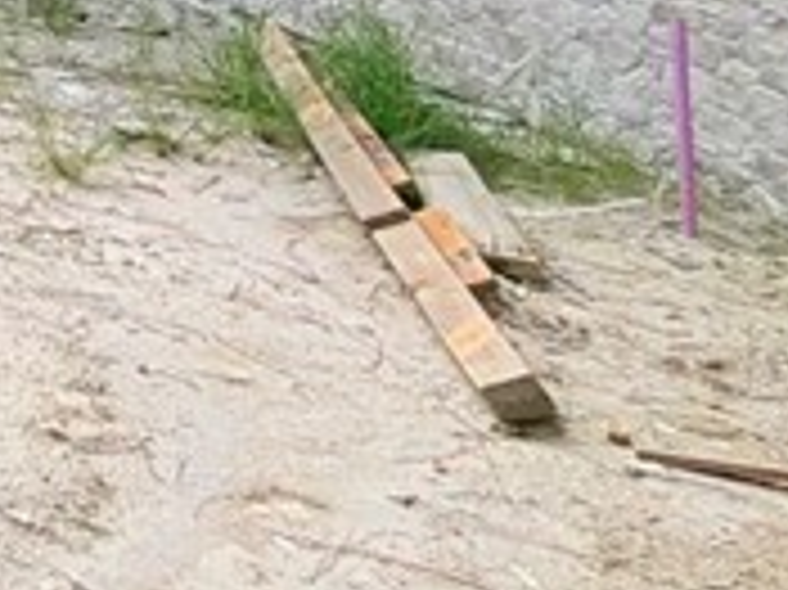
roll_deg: -1.9
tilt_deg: +2.9
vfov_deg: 15.4
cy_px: -482
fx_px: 1865
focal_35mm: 82
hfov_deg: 14.3
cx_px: -1171
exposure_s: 1/1068
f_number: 2.2
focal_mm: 2.22
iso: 32
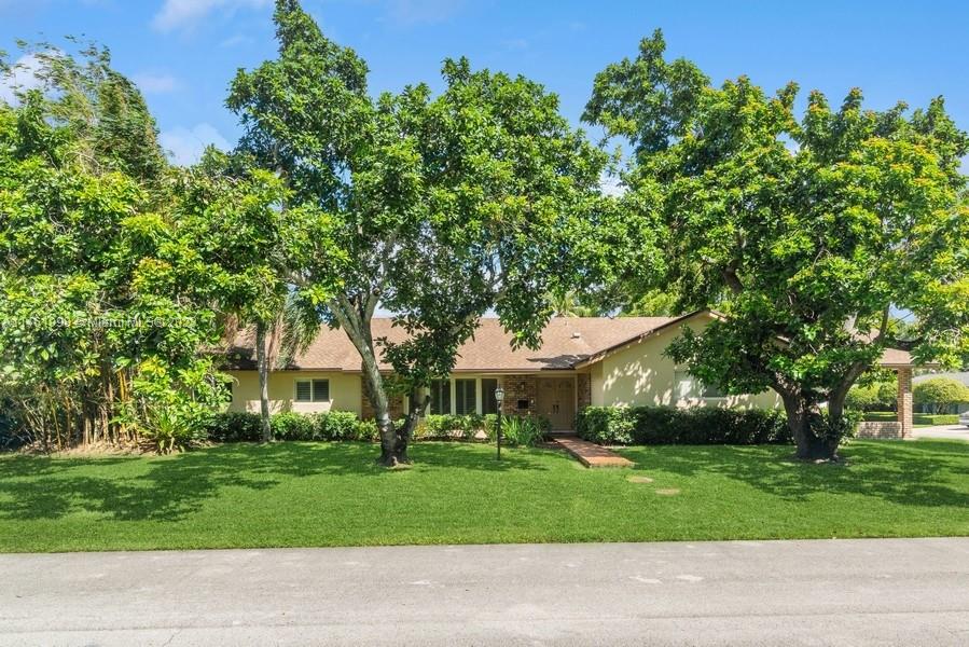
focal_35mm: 22
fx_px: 592
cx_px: 484
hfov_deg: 78.6
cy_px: 324
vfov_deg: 57.3
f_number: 8
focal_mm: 22
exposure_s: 1/400
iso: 200
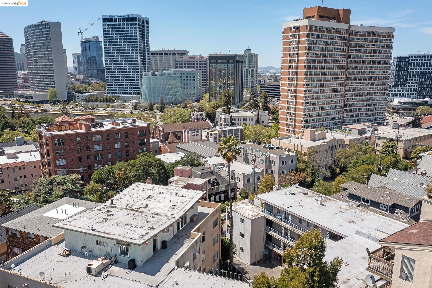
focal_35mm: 28
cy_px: 144
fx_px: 336
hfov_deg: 65.5
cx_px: 216
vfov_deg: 46.4
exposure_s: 1/500
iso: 100
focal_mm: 10.26
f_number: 5.6
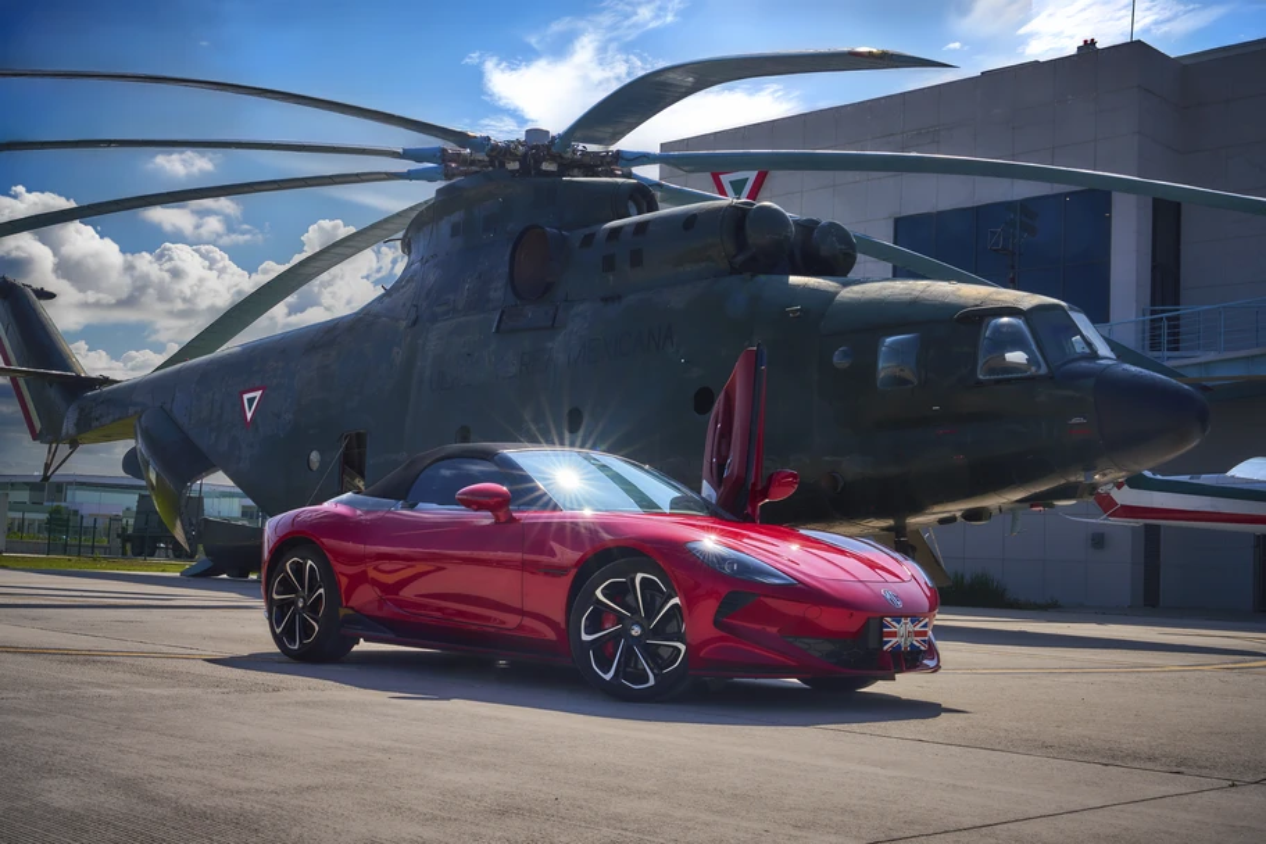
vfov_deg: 30.5
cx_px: 633
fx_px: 1547
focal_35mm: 44
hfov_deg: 44.5
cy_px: 422
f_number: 18
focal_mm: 44
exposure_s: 1/250
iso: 200
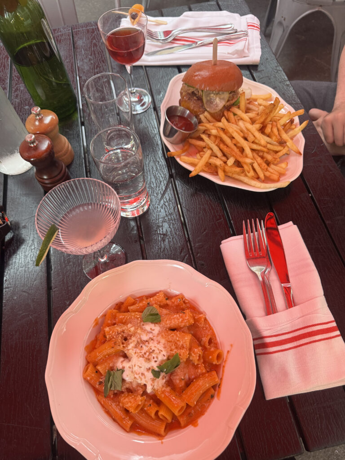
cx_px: 172
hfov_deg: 56.8
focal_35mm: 24
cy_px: 230
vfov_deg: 71.6
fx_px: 319
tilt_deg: -61.1
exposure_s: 1/60
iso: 320
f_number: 1.78
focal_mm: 6.76
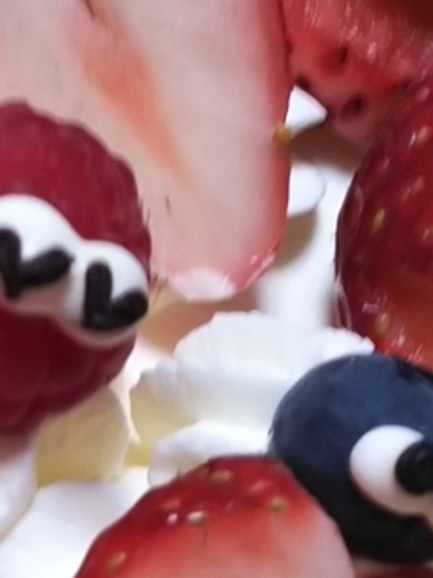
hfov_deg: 13.0
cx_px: 38
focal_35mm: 113
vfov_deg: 17.4
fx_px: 1886
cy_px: 373
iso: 80
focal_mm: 4
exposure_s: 1/30
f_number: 2.2
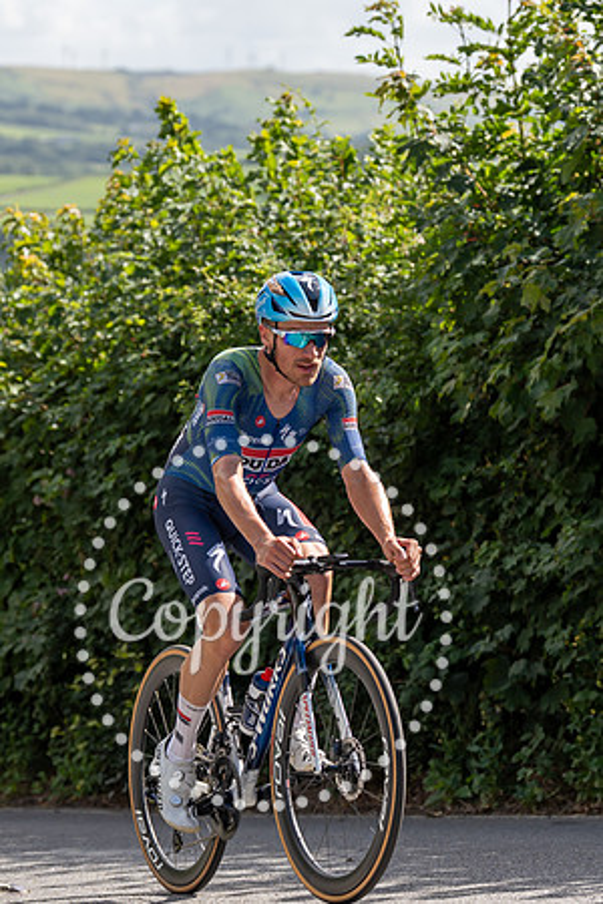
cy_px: 374
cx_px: 273
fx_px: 3885
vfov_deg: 13.3
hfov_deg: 8.9
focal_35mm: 155
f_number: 3.5
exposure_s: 1/1000
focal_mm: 88
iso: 100
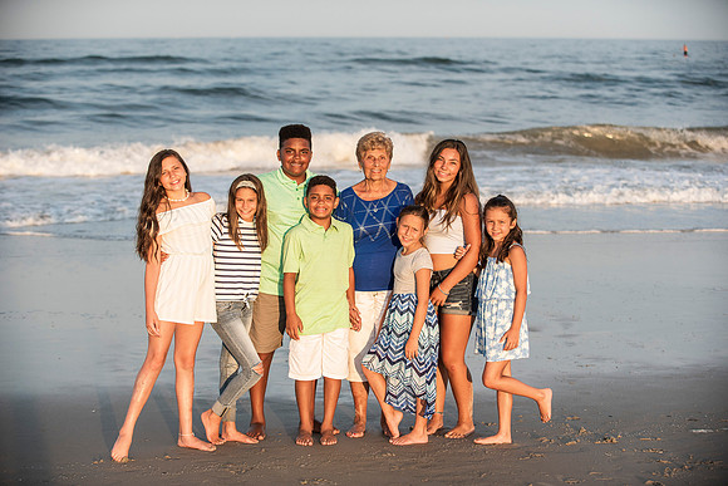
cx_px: 364
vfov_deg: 16.7
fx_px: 1659
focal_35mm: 82
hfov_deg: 24.8
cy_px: 243
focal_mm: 82
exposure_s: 1/3200
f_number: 3.5
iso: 400
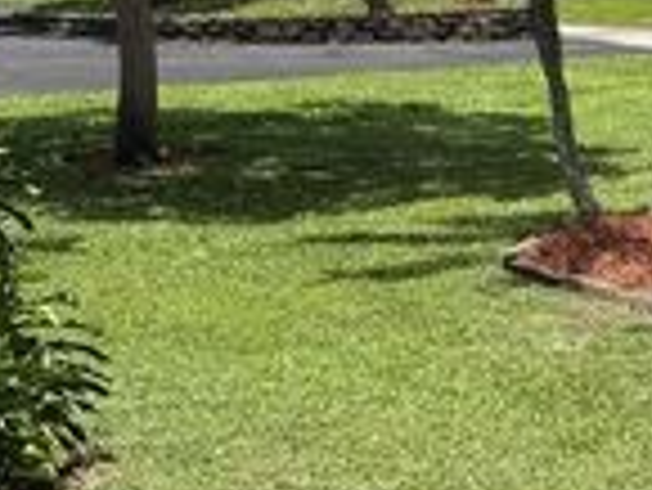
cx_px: 733
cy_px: 342
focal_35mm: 106
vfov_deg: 14.0
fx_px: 1998
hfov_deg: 17.8
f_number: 1.78
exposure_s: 1/4405
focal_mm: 6.76
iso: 80
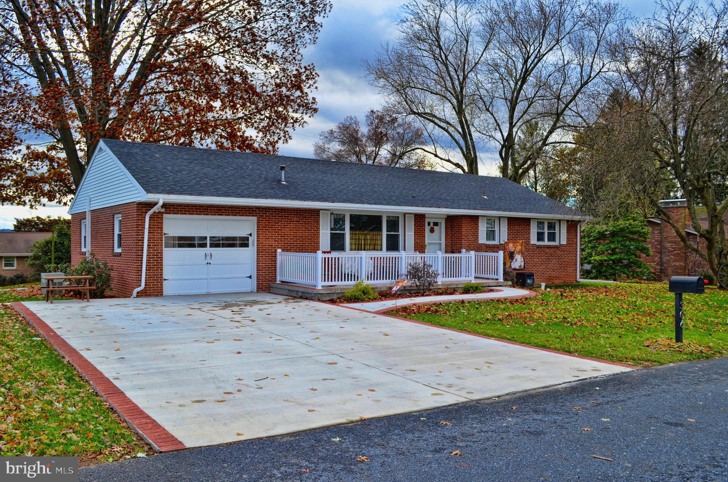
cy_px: 241
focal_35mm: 30
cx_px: 364
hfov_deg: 62.0
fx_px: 605
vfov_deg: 43.4
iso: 200
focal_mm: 20
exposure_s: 1/320
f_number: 6.3
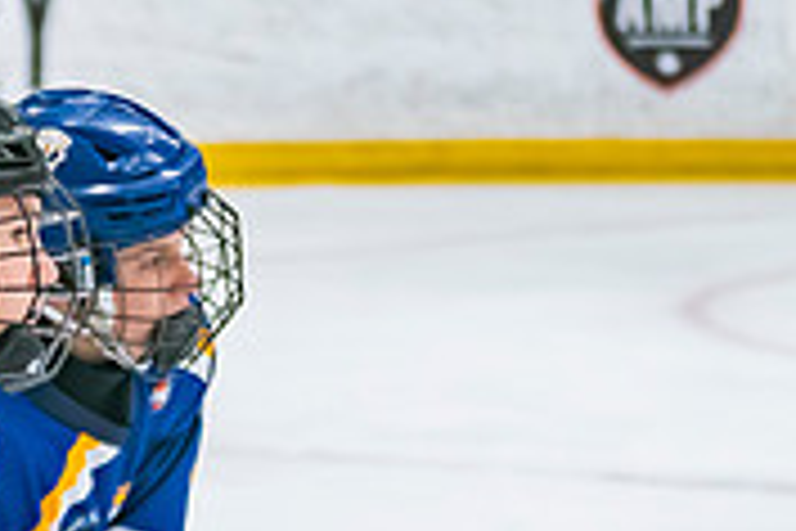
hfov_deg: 6.5
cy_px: 464
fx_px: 6987
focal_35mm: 316
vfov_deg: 4.3
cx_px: 38
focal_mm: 70
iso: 2500
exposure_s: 1/640
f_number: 2.8
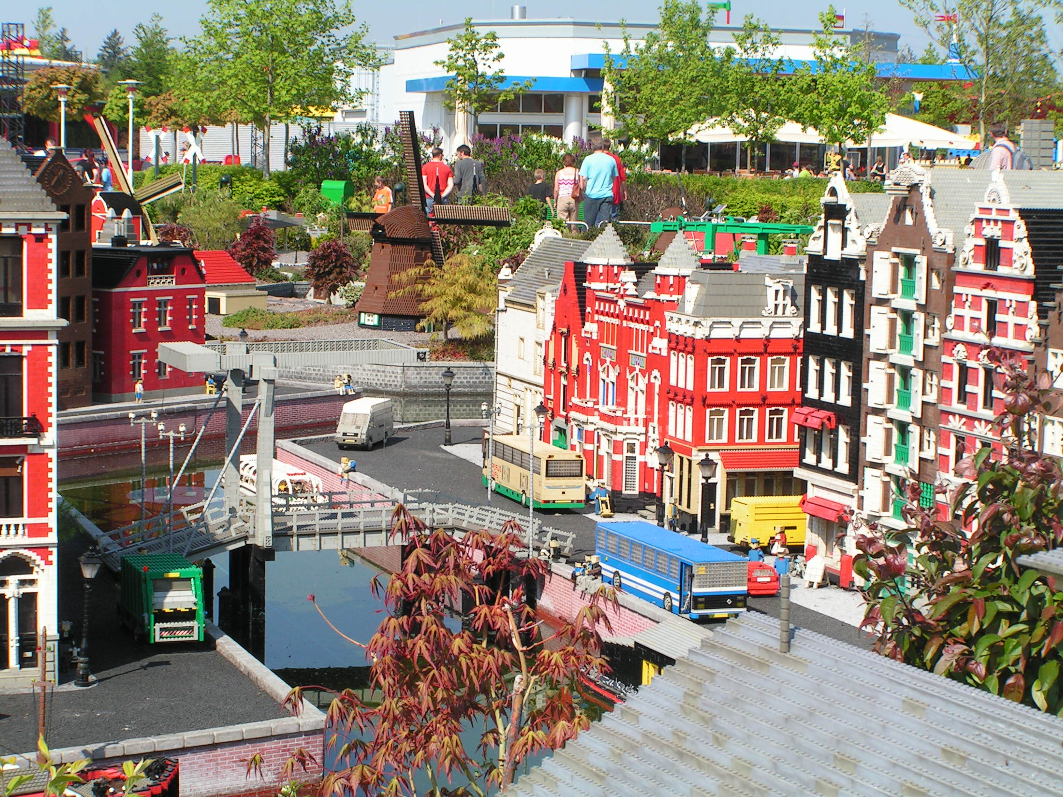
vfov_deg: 17.4
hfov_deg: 23.0
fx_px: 2610
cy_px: 398
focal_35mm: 85
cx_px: 532
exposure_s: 1/200
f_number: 5.6
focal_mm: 14.1
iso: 50
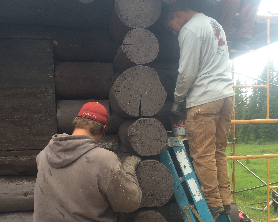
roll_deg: +2.8
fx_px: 313
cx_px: 139
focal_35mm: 38
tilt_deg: -7.6
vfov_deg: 38.7
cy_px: 150
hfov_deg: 47.9
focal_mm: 4.15
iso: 32
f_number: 2.2
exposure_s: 1/208
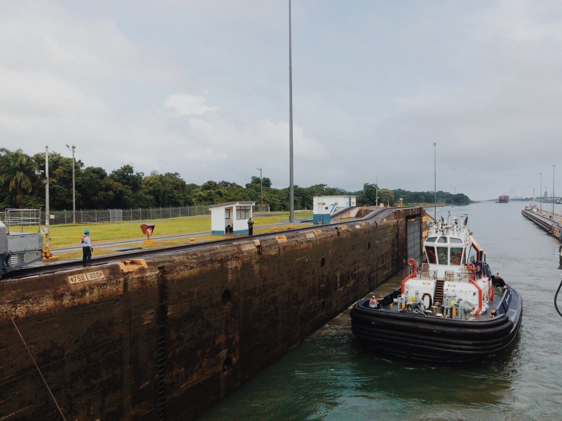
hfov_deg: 61.7
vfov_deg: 48.2
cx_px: 281
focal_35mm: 29
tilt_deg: -2.9
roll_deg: +2.5
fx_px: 471
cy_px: 210
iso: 32
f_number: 2.2
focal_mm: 4.15
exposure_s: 1/1026
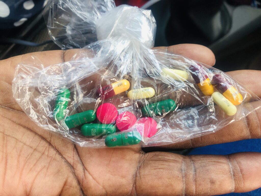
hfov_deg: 63.4
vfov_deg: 49.7
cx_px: 130
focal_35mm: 28
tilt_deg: -77.7
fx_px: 211
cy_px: 98
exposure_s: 1/120
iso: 50
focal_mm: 3.99
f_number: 1.8
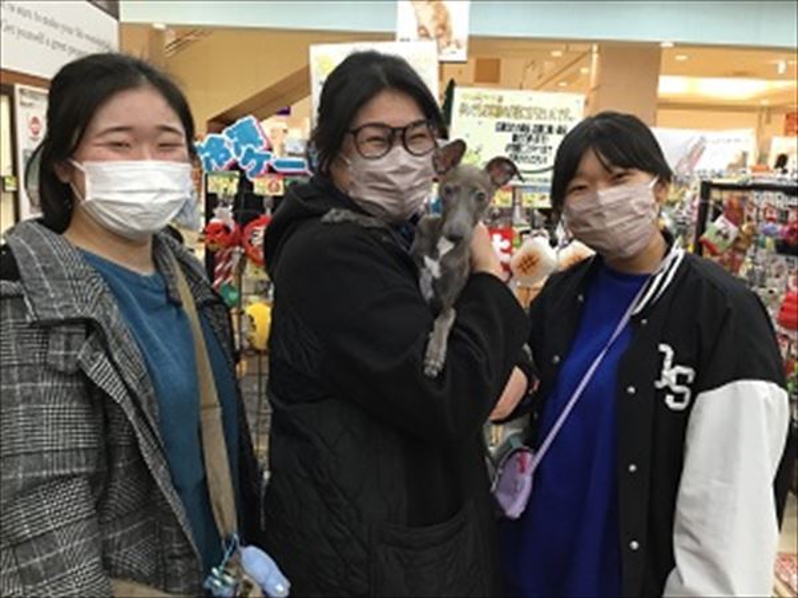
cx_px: 399
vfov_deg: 45.4
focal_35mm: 31
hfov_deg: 58.4
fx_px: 715
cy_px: 299
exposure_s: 1/30
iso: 100
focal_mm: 3.3
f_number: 2.4
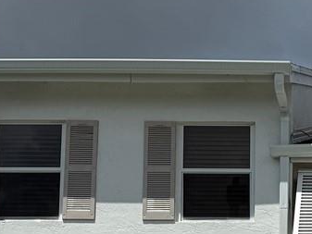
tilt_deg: +7.2
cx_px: 464
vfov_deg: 12.6
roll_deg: +0.6
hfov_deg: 15.9
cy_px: 306
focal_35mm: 114
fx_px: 1028
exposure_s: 1/11905
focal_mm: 6.76
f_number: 1.78
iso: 80
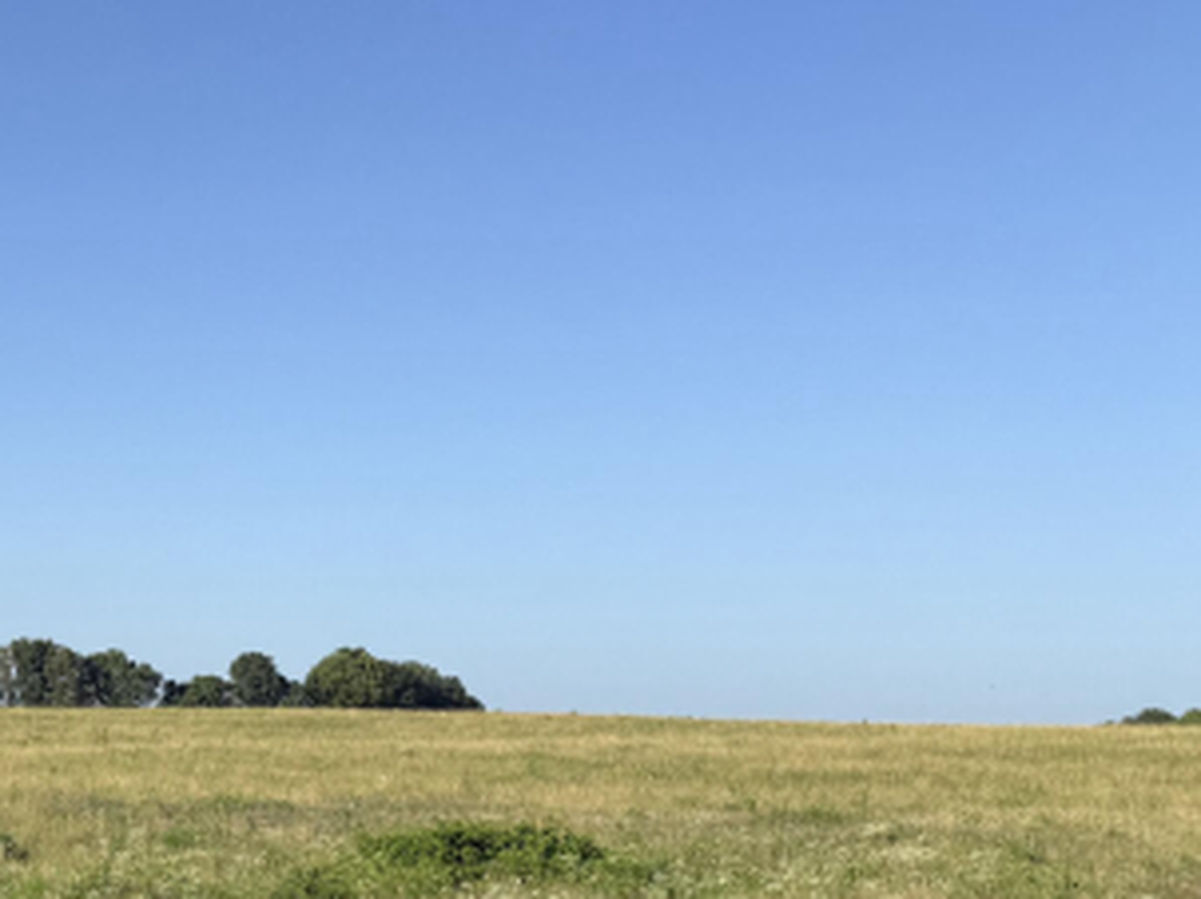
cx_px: -105
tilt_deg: +2.9
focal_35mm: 53
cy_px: 652
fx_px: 1837
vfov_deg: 27.2
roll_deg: -2.5
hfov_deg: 32.1
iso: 80
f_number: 1.78
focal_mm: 6.76
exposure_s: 1/4167
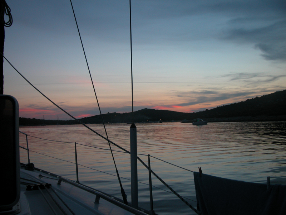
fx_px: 289
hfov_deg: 52.6
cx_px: 143
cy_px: 108
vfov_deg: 40.7
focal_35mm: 35
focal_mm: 8.9
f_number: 2.8
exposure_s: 1/27.5
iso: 100
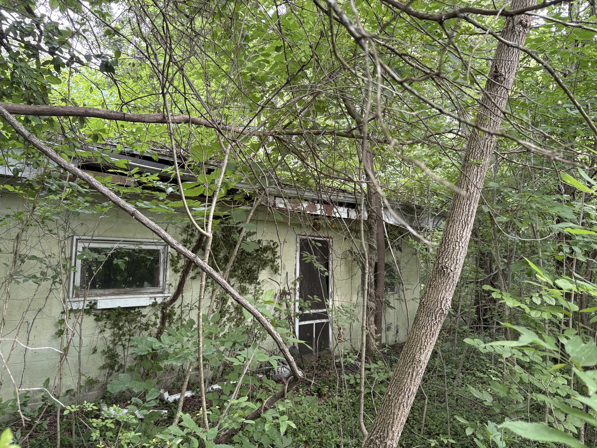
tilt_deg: +4.2
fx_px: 448
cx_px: 298
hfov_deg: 67.3
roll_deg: -1.2
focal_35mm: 26
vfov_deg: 53.1
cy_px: 224
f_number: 1.6
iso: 125
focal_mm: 5.96
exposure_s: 1/121
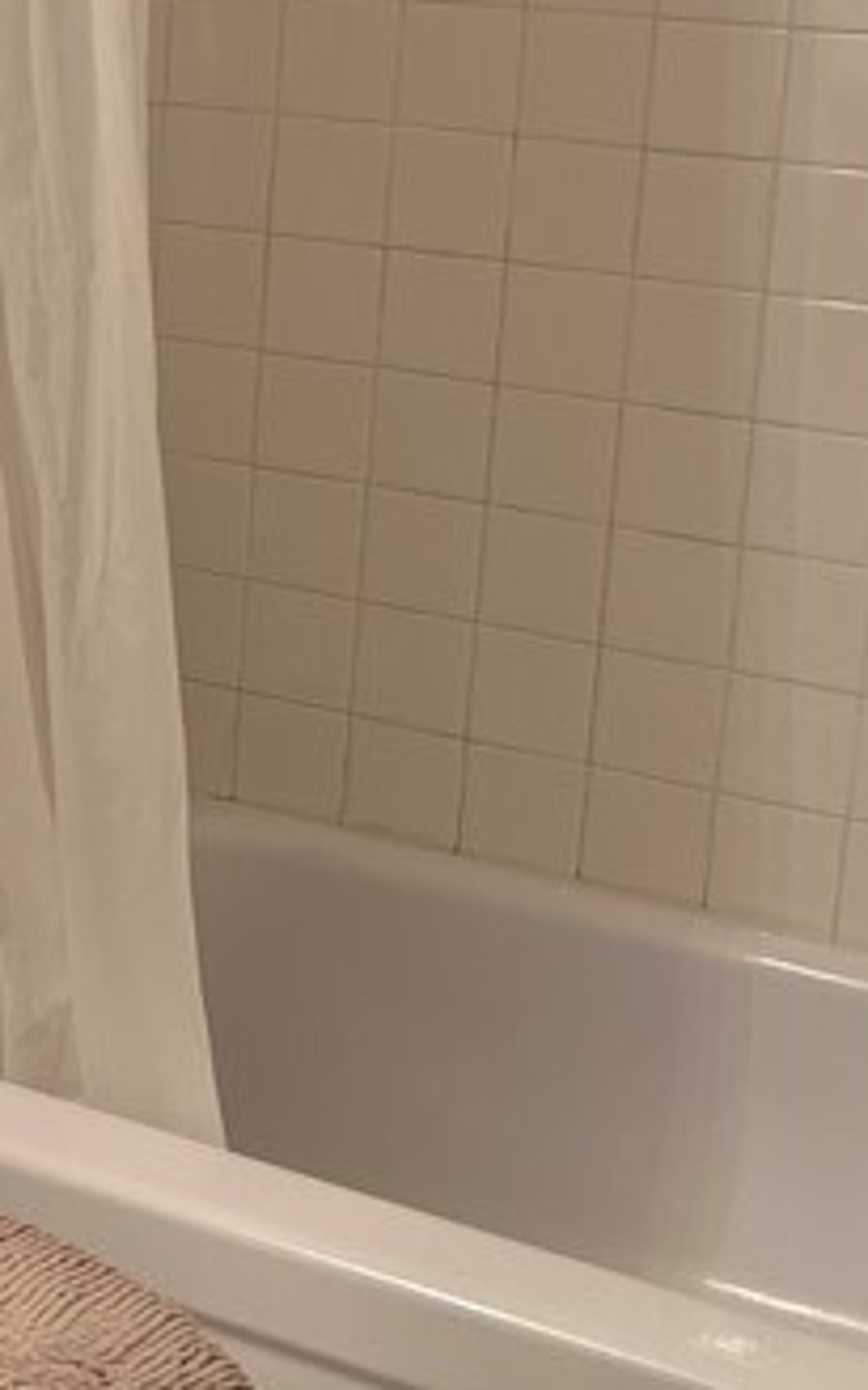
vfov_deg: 24.0
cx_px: -567
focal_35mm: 86
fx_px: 3255
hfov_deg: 13.9
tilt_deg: -14.1
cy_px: 487
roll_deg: +1.3
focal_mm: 5.7
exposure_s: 1/120
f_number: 1.5
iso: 100
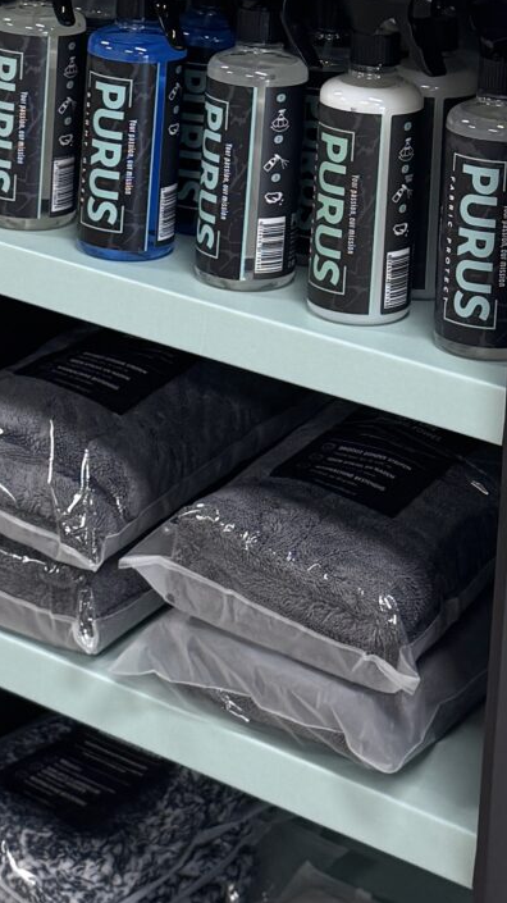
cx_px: 405
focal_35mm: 95
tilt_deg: -11.8
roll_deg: -3.6
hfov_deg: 12.7
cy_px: 26
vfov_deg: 21.7
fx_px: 2273
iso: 200
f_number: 1.78
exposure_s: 1/100
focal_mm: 6.76
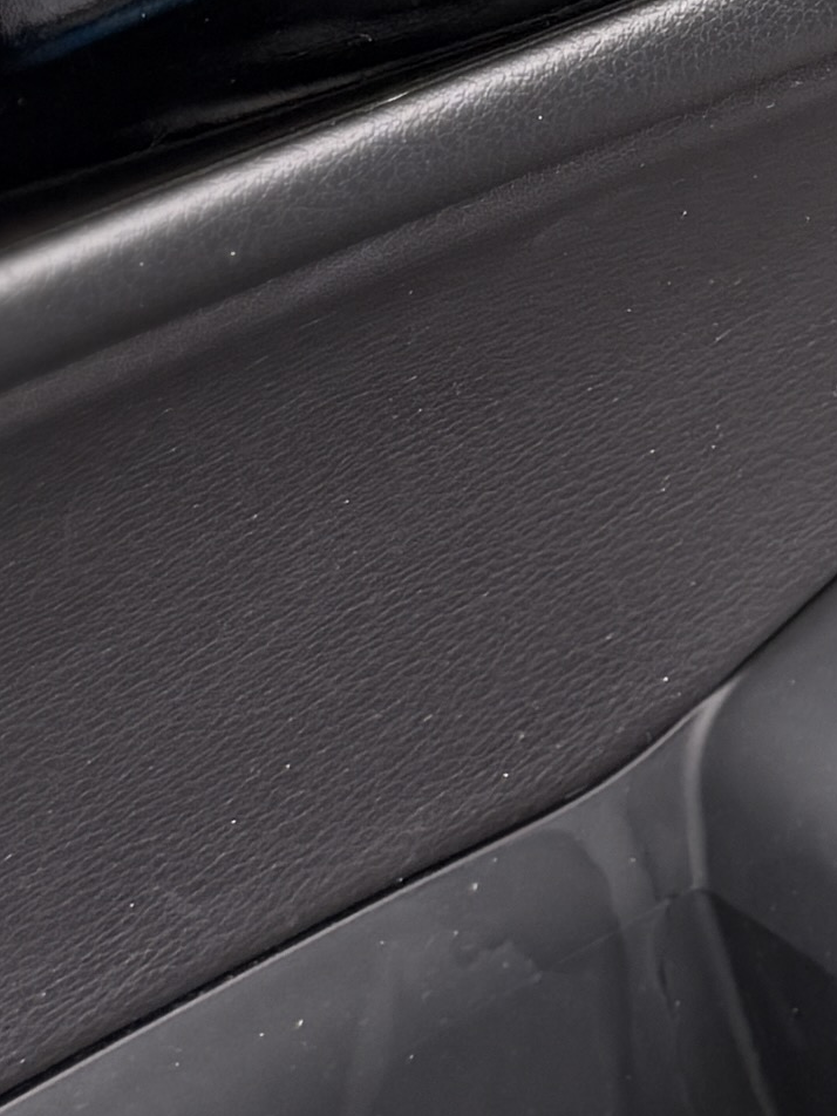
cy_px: -220
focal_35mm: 144
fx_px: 4642
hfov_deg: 9.8
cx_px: 1516
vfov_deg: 13.3
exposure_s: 1/403
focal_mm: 6.76
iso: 80
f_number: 1.78
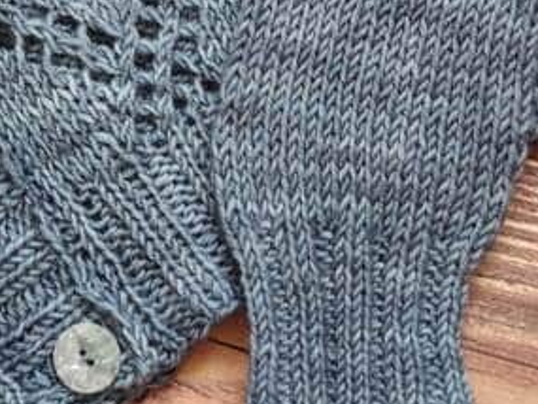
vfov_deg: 9.9
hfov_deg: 13.5
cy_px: -230
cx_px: 72
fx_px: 2255
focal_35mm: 145
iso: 798
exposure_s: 1/50
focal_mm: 8.16
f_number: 2
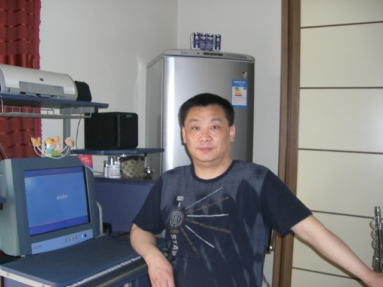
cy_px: 144
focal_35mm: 38
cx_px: 192
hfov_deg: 49.0
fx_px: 420
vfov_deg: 37.7
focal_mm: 6.2
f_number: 2.7
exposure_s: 1/60
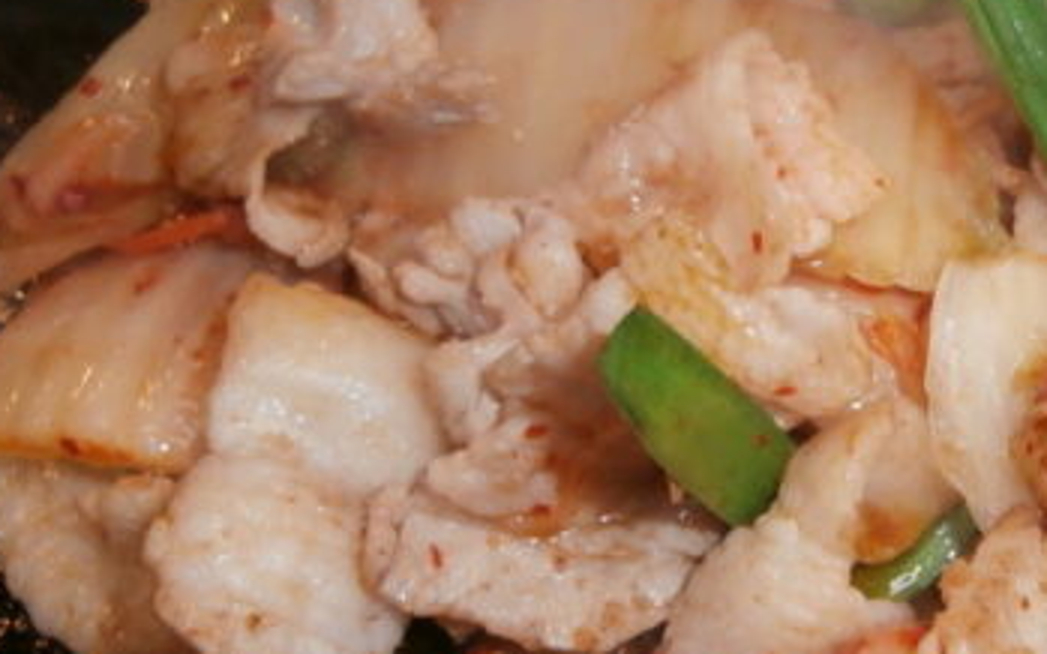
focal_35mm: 56
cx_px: 966
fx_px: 1598
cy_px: 363
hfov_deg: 34.1
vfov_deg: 23.1
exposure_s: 1/30
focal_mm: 4.2
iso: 200
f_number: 3
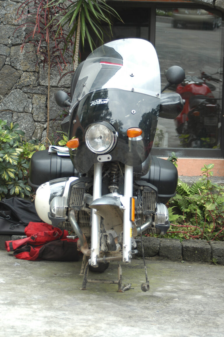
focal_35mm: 93
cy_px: 168
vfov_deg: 21.9
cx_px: 112
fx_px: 869
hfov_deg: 14.7
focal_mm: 62
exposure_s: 1/80
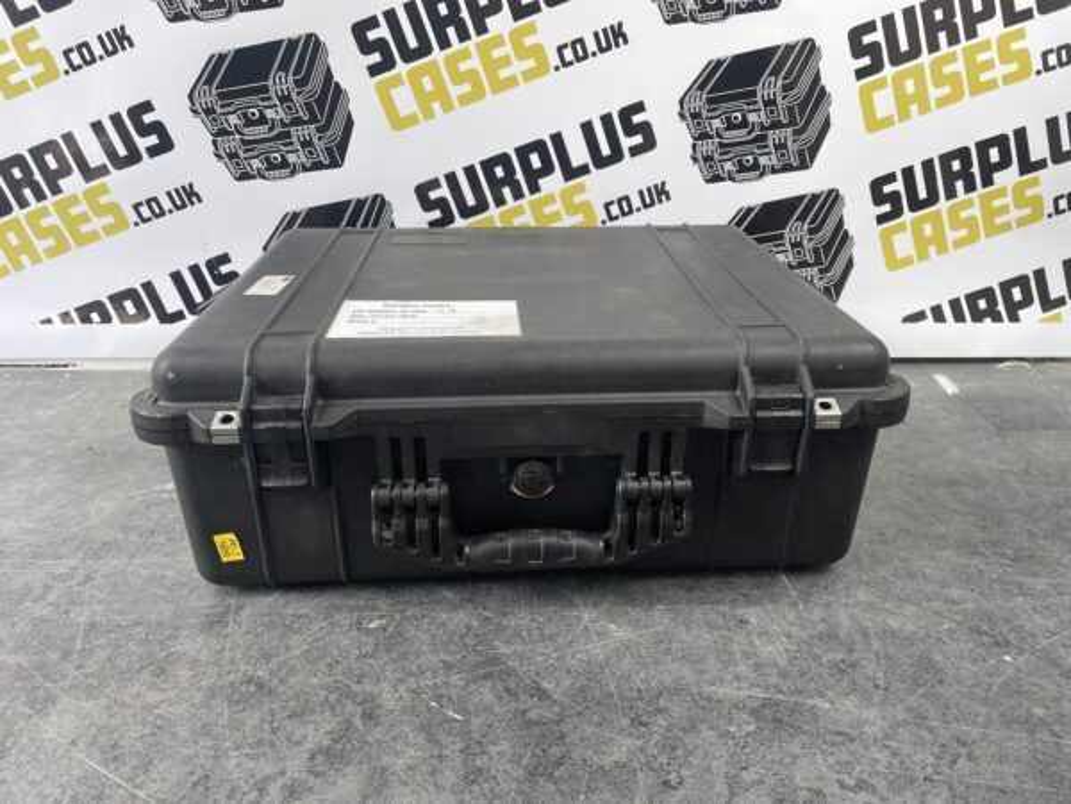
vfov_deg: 54.9
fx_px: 773
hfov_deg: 69.4
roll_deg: +0.0
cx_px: 536
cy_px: 402
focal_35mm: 25
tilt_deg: -24.2
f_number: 1.6
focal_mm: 5.1
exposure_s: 1/100
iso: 64
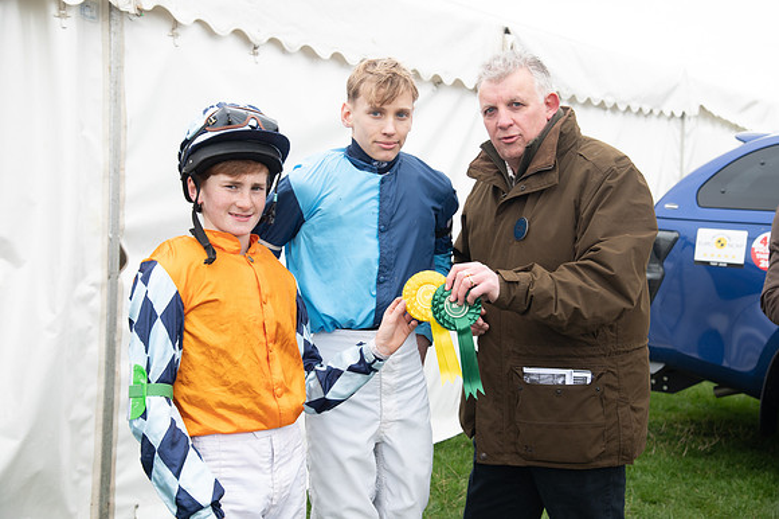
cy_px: 260
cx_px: 390
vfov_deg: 27.0
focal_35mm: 50
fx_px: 1081
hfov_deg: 39.6
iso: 200
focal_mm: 50
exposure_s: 1/125
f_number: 5
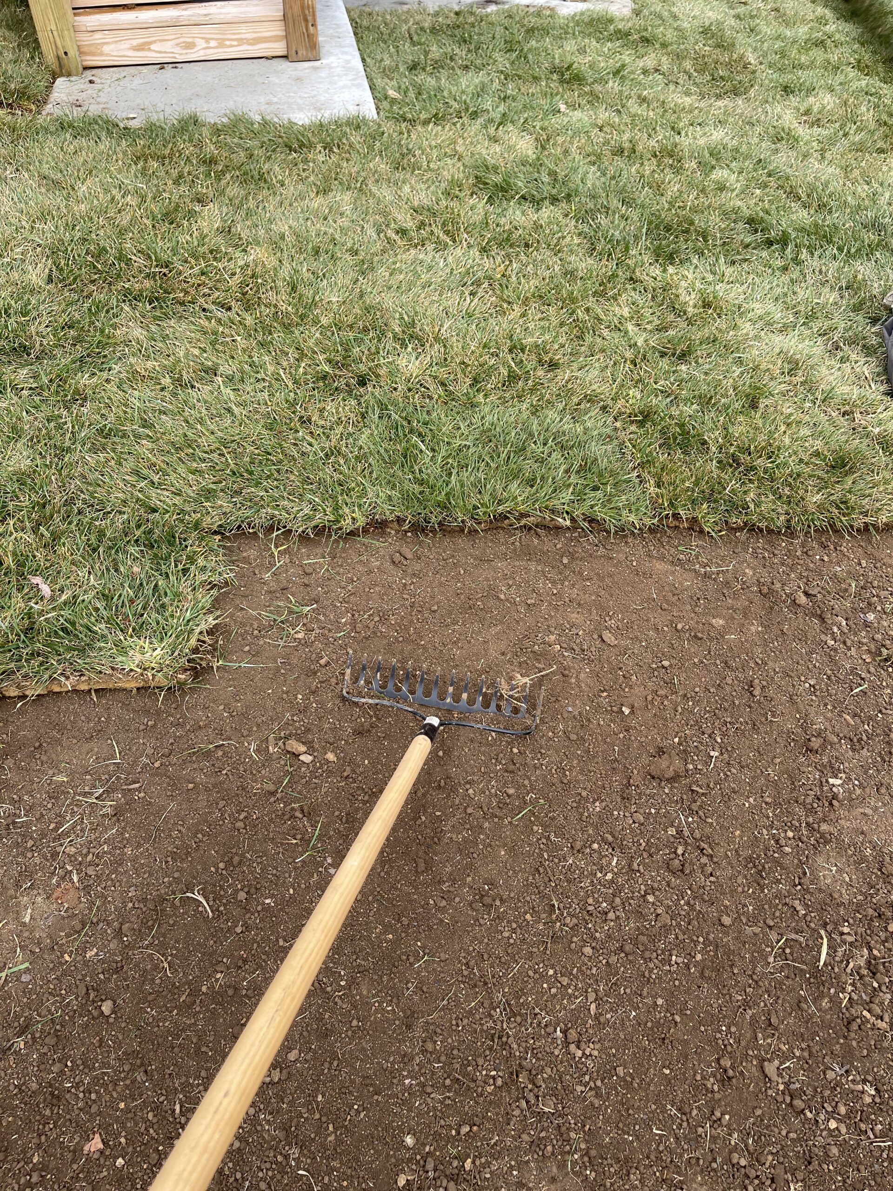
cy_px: 596
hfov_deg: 53.1
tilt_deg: -45.1
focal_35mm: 26
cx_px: 446
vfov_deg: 67.3
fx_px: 894
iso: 32
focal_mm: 5.1
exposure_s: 1/978
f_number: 1.6
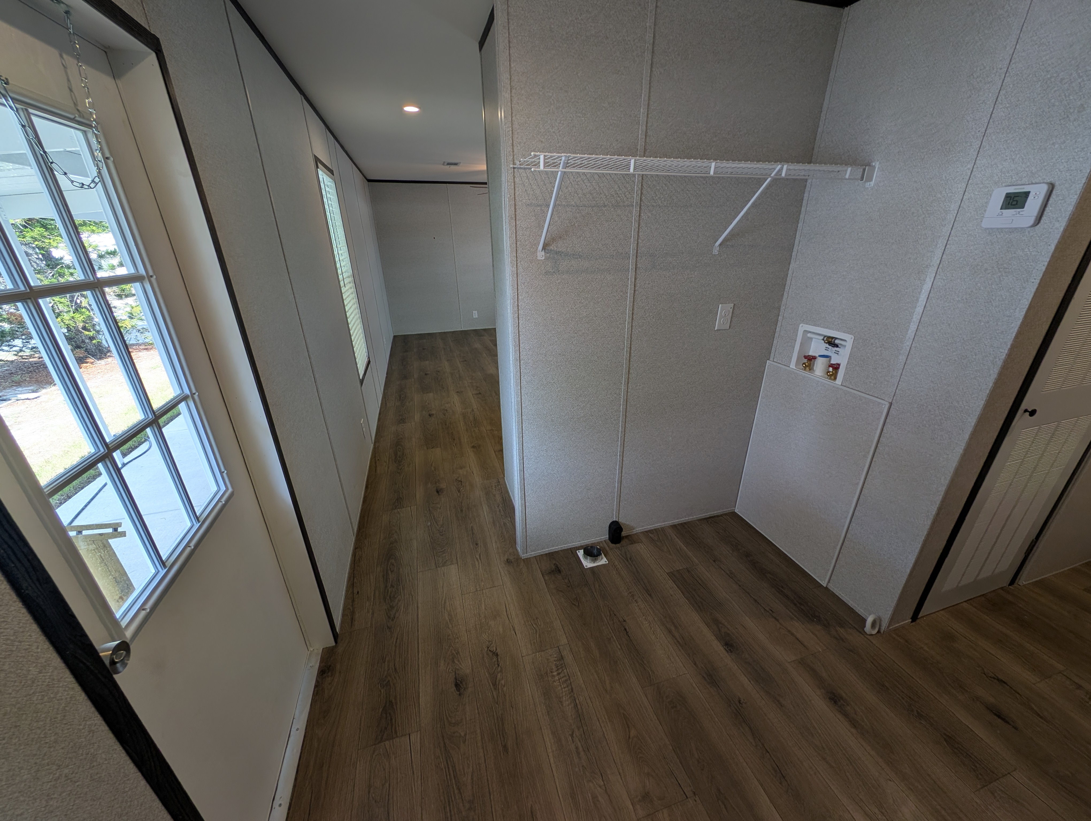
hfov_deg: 110.5
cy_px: 410
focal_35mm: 12
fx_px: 379
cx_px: 546
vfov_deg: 94.6
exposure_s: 1/147
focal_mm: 2.23
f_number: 1.95
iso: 41
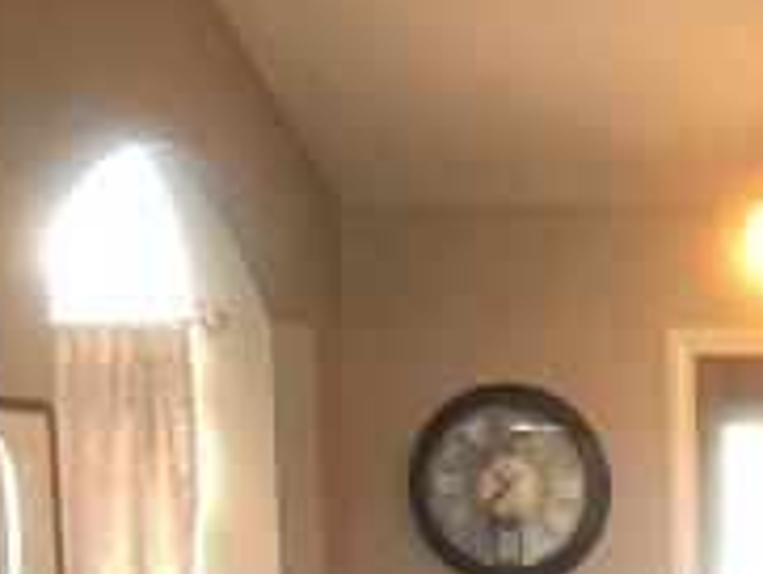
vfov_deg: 14.1
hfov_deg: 18.9
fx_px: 2184
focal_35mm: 99
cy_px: 836
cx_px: 881
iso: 40
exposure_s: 1/24
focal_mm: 3.99
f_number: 1.8
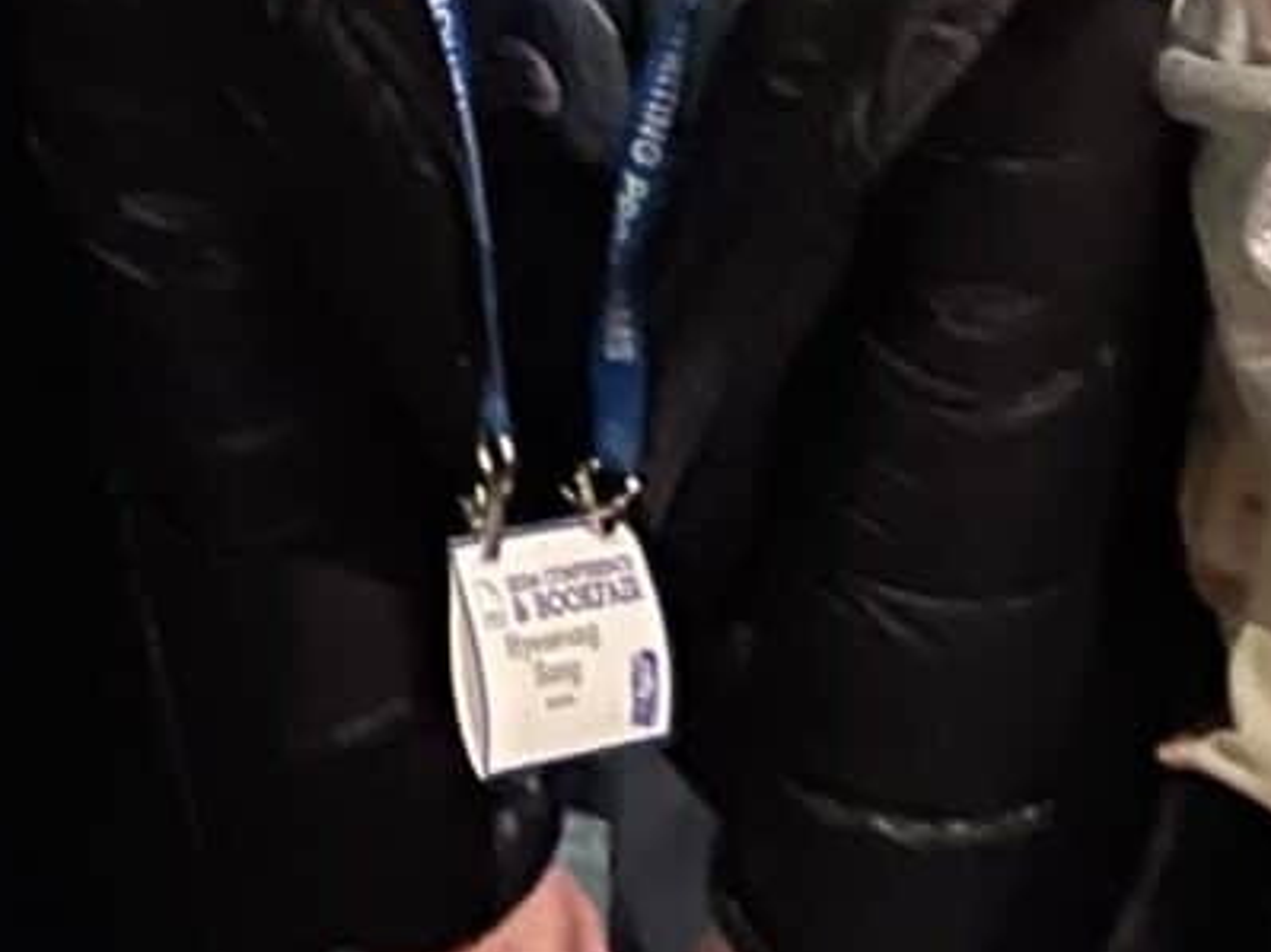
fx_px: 6130
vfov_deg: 8.5
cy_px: -806
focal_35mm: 167
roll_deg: +2.1
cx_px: -140
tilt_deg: -11.7
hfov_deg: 11.7
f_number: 1.6
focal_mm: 4.2
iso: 1000
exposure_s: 1/20
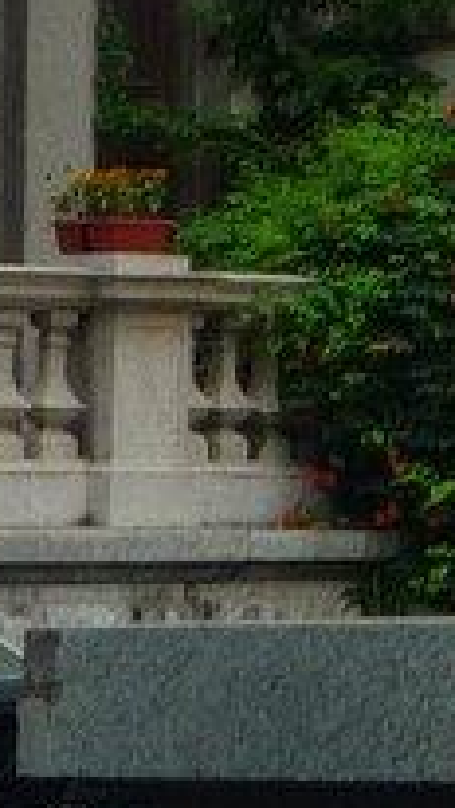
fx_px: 6408
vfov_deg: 7.0
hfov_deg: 3.9
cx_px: 1604
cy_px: -702
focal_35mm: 299
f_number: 4.7
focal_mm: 8.2
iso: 100
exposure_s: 1/400
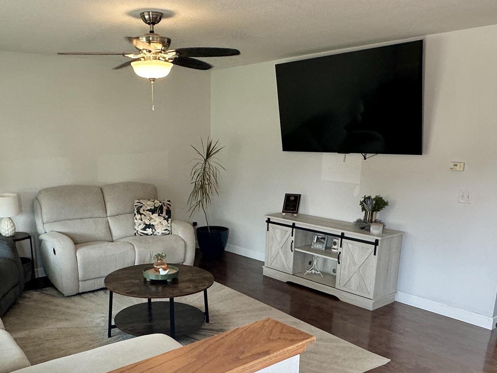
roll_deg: +0.0
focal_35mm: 33
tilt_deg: -15.5
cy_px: 258
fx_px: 474
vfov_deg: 42.2
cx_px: 190
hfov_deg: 54.8
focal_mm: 2.22
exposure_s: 1/120
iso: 200
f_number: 2.2
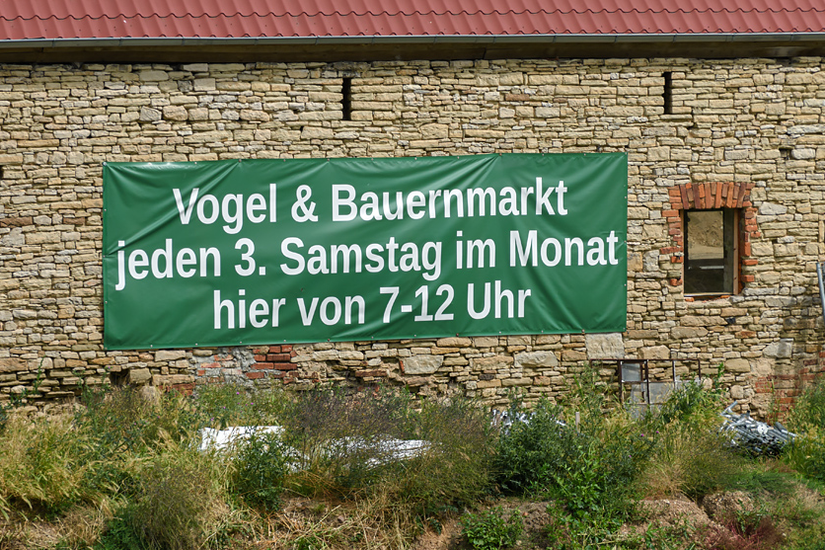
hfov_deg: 13.2
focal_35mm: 155
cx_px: 520
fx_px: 3551
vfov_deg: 8.8
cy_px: 378
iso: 200
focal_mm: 72
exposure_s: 1/500
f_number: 8
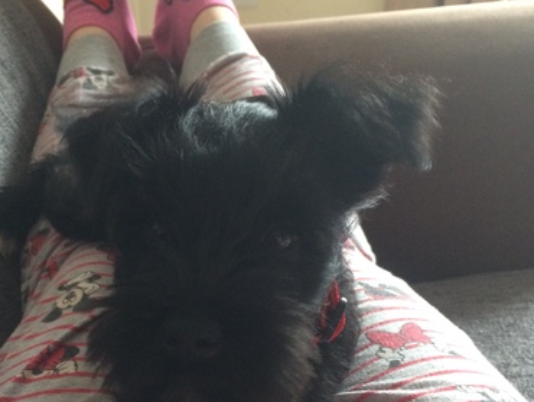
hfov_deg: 40.3
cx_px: 216
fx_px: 726
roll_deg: +4.9
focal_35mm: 47
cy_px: 309
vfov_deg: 30.3
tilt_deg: -28.8
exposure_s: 1/33
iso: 200
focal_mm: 4.15
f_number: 2.2
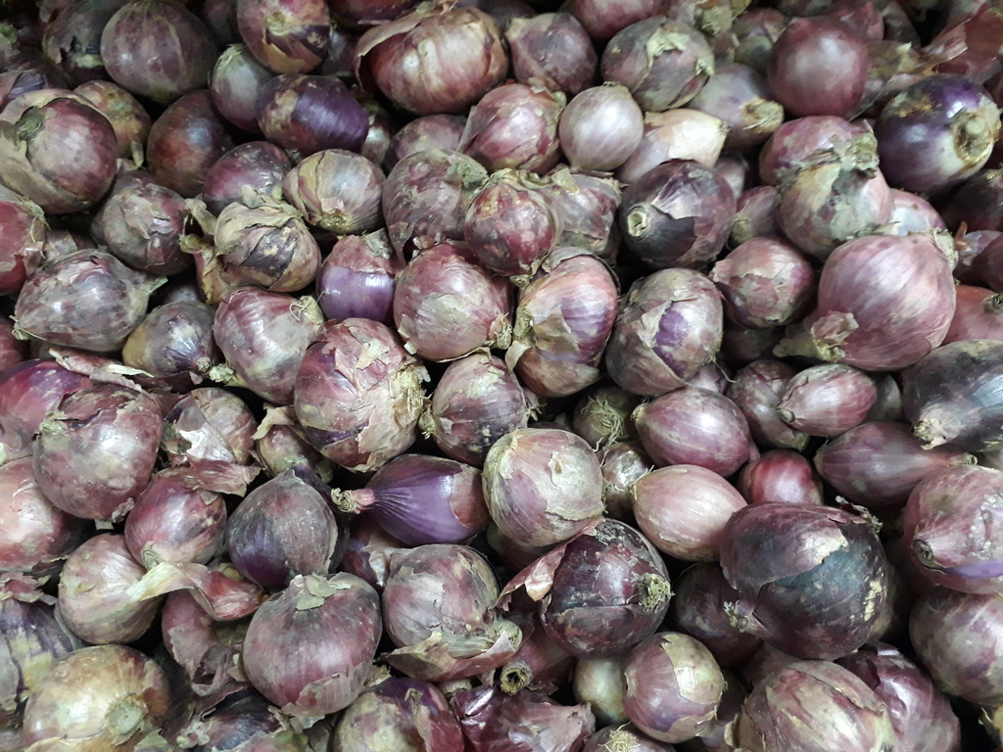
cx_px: 502
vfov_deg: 51.4
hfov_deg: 65.3
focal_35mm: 27
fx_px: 782
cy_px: 376
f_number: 1.9
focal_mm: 3.6
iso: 320
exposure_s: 1/15
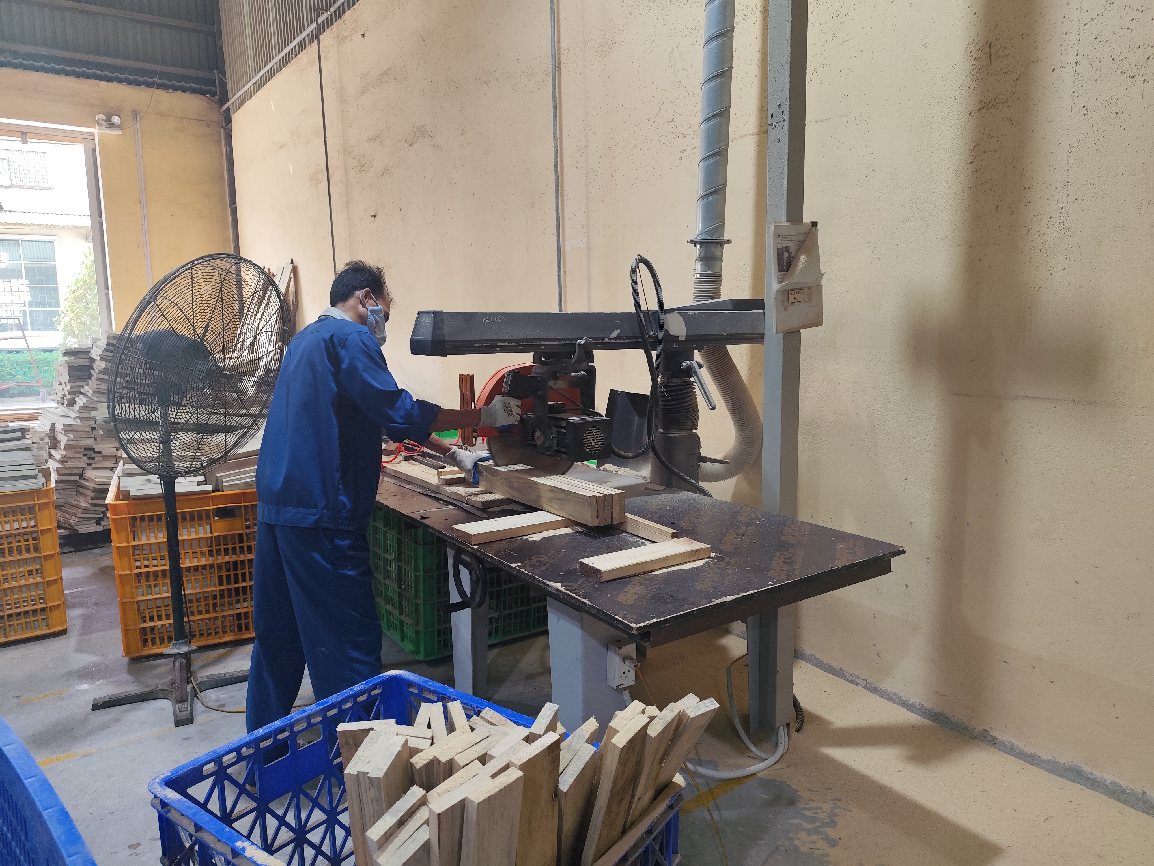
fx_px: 767
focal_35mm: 23
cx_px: 577
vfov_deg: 58.9
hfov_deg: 73.9
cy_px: 433
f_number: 1.65
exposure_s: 1/100
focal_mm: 6.14
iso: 125
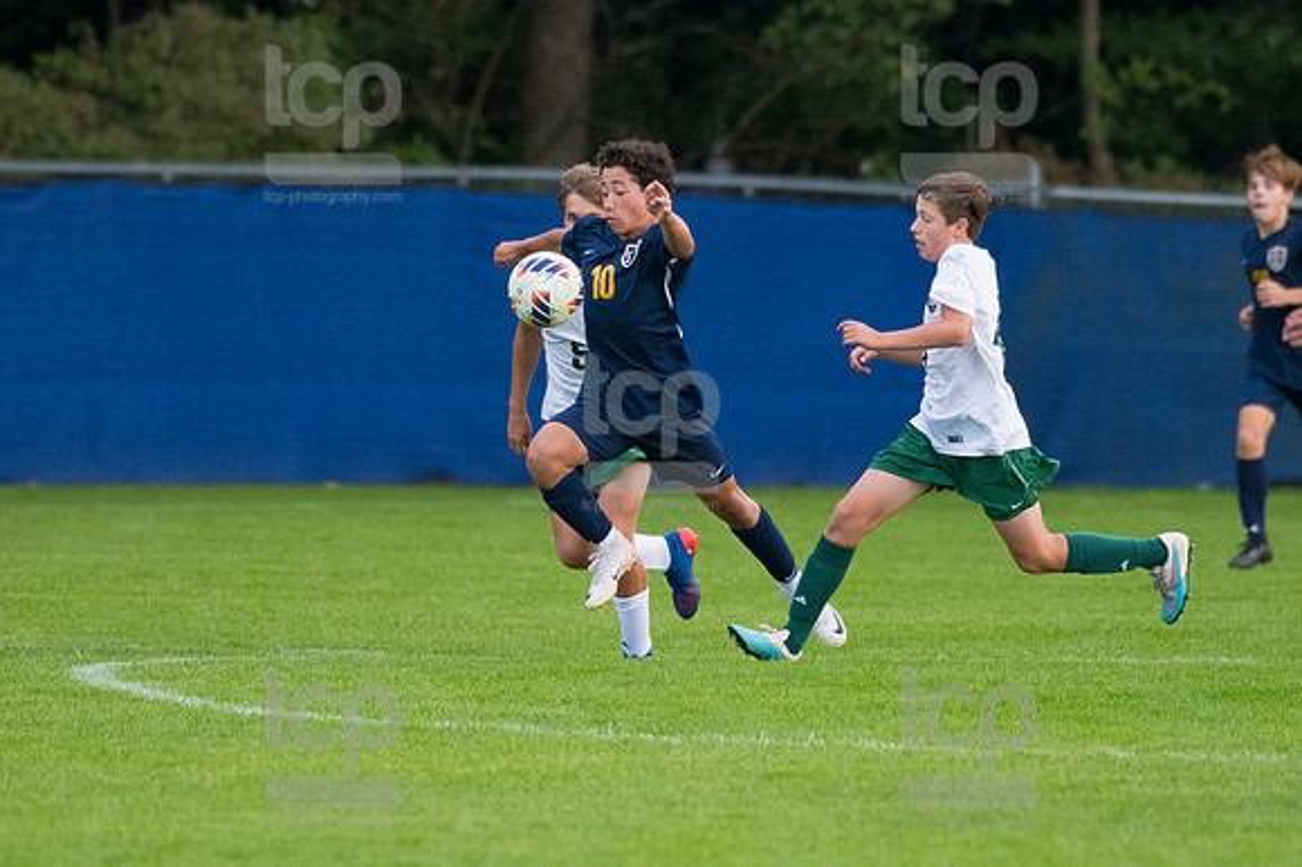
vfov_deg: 2.3
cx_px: 651
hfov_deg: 3.4
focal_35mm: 600
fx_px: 21687
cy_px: 434
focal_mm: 400
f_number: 5.6
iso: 3200
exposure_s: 1/2000
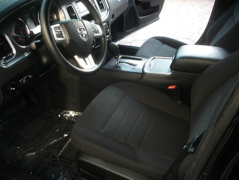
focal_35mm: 36
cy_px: 90
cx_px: 120
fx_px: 249
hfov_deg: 51.4
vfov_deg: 39.7
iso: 200
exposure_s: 1/60
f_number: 2.8
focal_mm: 6.3
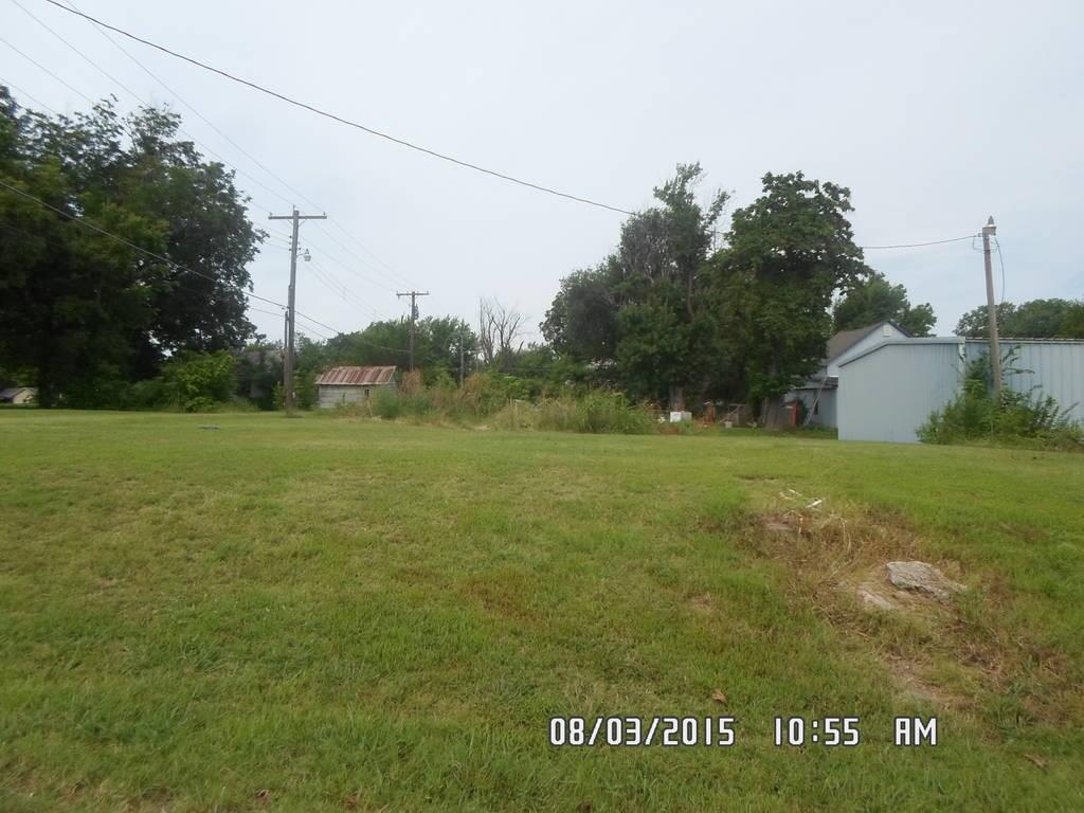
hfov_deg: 69.4
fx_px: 783
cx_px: 542
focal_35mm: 25
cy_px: 406
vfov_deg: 54.9
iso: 80
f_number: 2.5
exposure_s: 1/1000
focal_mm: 4.5
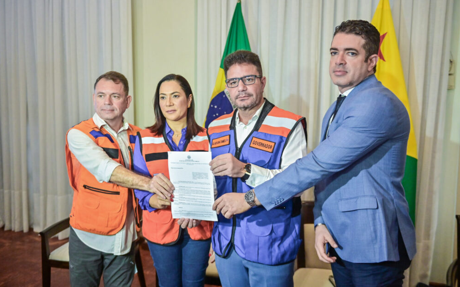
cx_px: 230
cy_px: 140
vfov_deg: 38.3
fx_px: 414
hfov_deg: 58.1
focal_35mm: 33
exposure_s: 1/800
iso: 3200
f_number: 2.8
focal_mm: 32
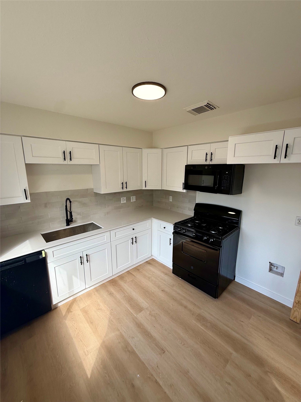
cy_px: 201
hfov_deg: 85.7
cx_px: 150
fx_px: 162
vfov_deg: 102.1
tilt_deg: -10.1
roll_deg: -0.9
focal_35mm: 14
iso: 50
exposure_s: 1/165
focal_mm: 2.22
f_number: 2.2
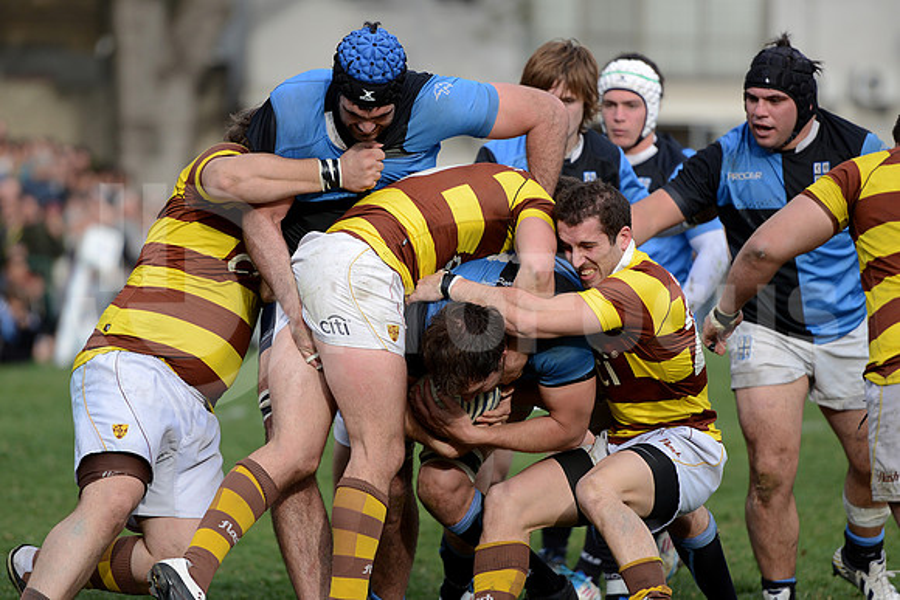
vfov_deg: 7.0
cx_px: 450
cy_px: 300
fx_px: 4876
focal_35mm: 195
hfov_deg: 10.5
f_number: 2.8
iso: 320
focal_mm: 195
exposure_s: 1/1000
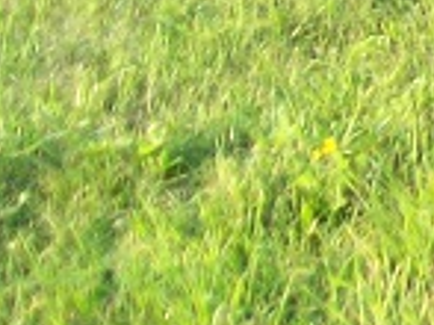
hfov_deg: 7.9
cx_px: 1231
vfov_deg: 6.6
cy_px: -250
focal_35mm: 221
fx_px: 2769
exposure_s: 1/64.5
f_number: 2.7
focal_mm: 6
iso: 80
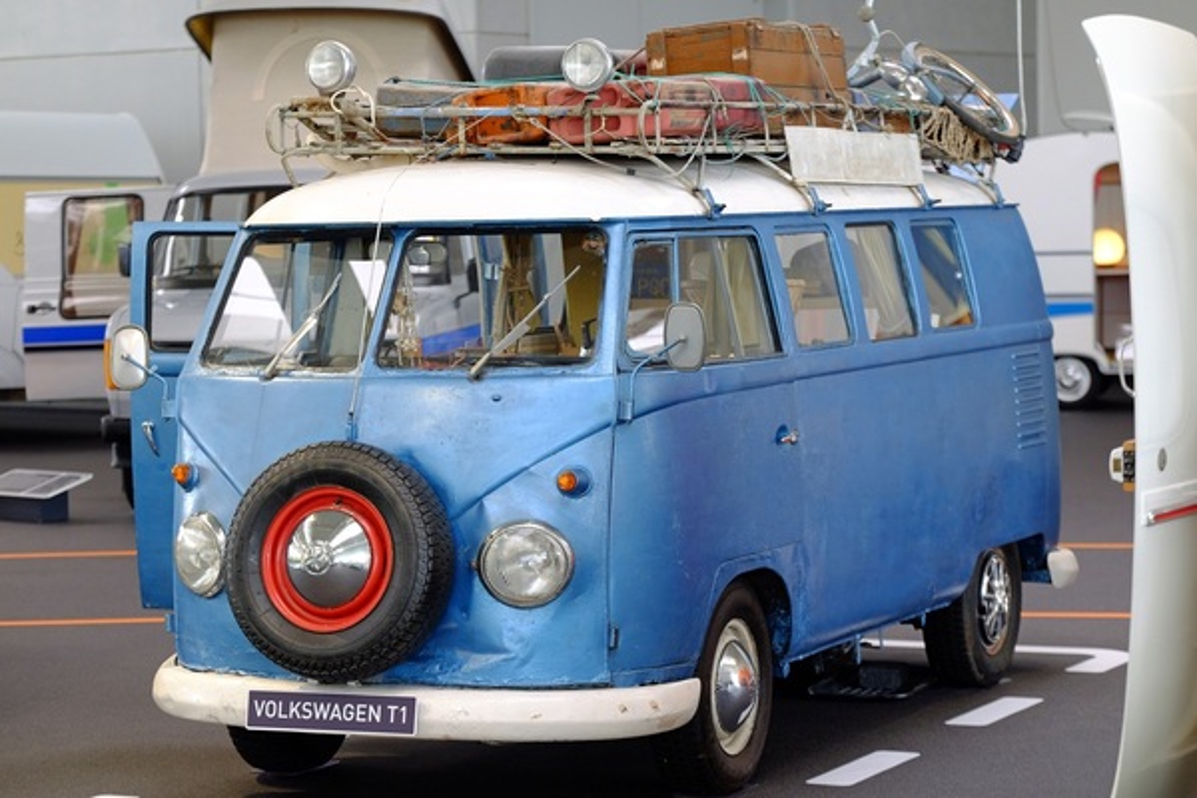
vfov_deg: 13.3
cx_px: 598
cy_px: 399
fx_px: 3424
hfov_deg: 19.8
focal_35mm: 103
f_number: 2.8
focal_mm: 68.7
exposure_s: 1/120
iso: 500
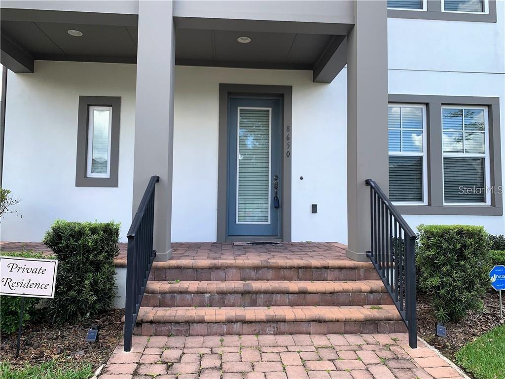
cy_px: 190
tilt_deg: +3.9
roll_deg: +0.1
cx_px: 252
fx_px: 379
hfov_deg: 67.3
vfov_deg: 53.1
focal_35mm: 26
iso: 25
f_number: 1.8
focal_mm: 4.25
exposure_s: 1/422
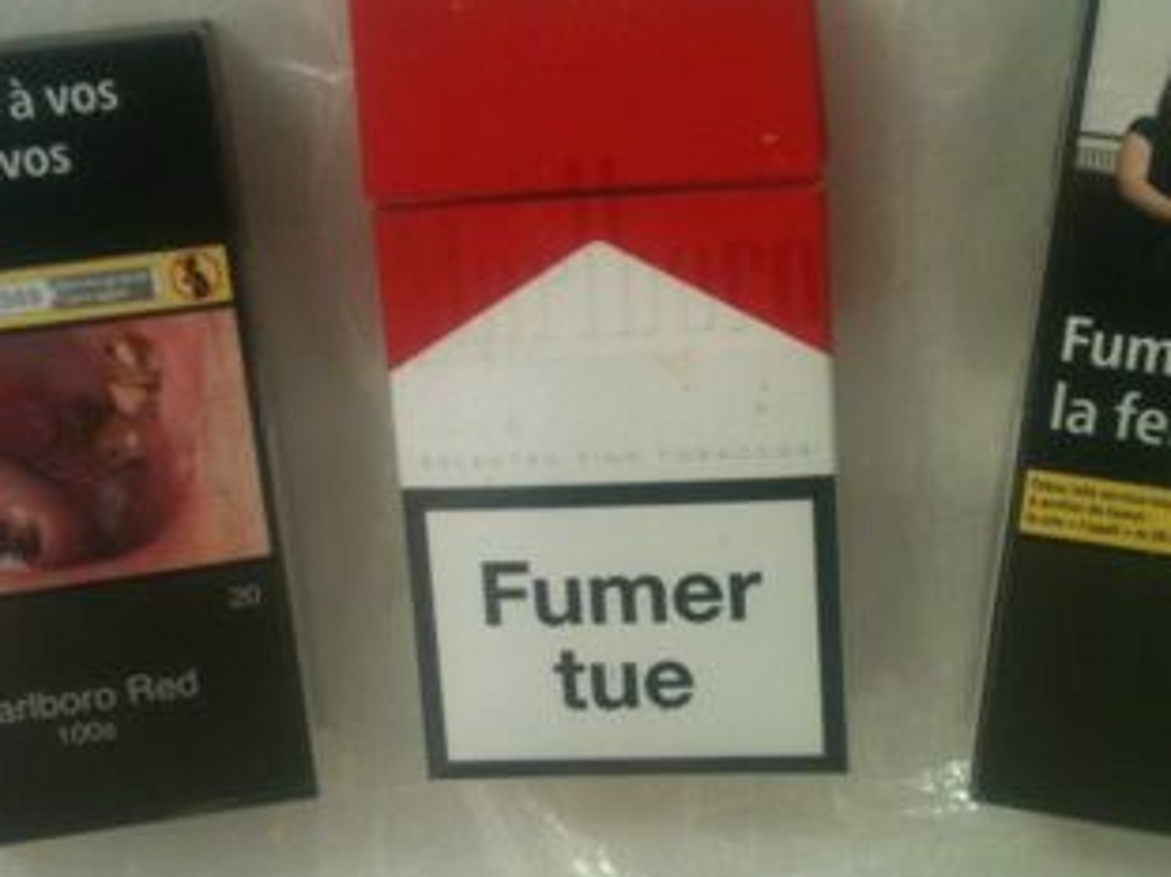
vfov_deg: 27.0
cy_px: 376
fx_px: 1826
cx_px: 629
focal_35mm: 54
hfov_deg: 35.5
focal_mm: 3.85
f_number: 2.8
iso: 100
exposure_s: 1/15
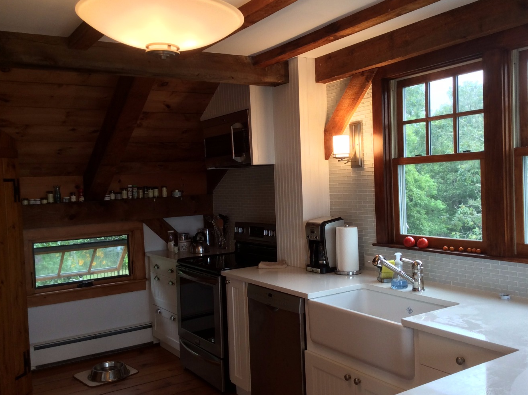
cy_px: 202
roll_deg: +3.9
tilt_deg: -3.1
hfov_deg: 52.7
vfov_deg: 40.6
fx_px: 533
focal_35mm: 35
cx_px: 264
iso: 32
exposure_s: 1/30
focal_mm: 3.3
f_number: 2.4
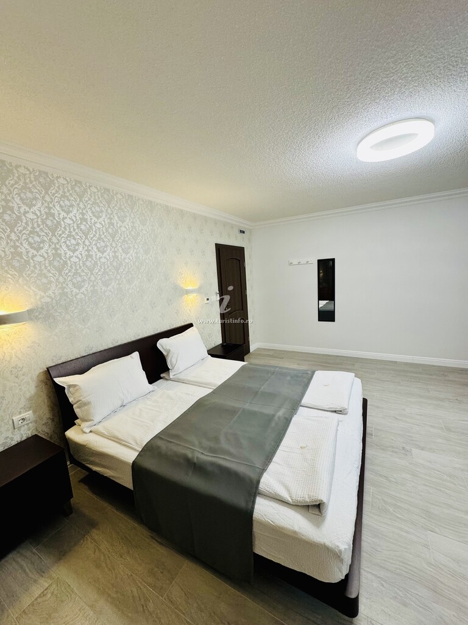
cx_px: 234
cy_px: 312
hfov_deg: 85.7
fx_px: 252
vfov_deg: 102.1
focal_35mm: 14
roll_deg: +3.3
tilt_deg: -7.6
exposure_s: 1/100
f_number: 2.2
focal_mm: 2.22
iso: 200
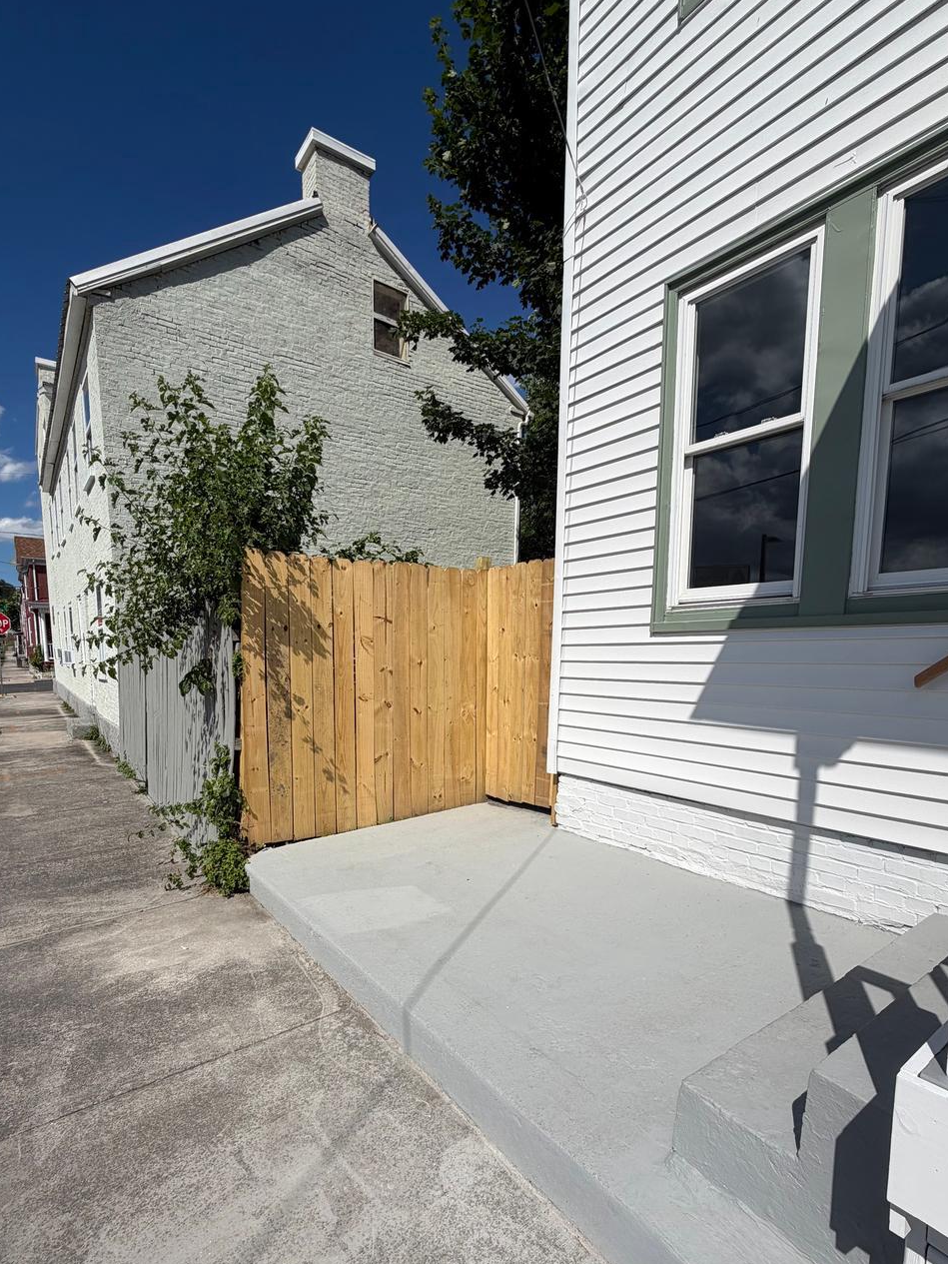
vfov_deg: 90.4
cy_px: 725
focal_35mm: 17
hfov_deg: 74.7
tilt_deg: -5.5
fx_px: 621
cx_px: 458
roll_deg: +2.9
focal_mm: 2.22
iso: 20
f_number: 2.2
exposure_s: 1/2237
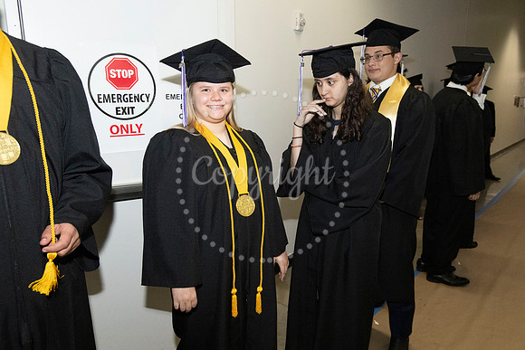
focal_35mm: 26
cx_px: 262
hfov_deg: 69.4
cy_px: 175
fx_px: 379
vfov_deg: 49.6
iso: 6400
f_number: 7.1
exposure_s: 1/200
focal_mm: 26
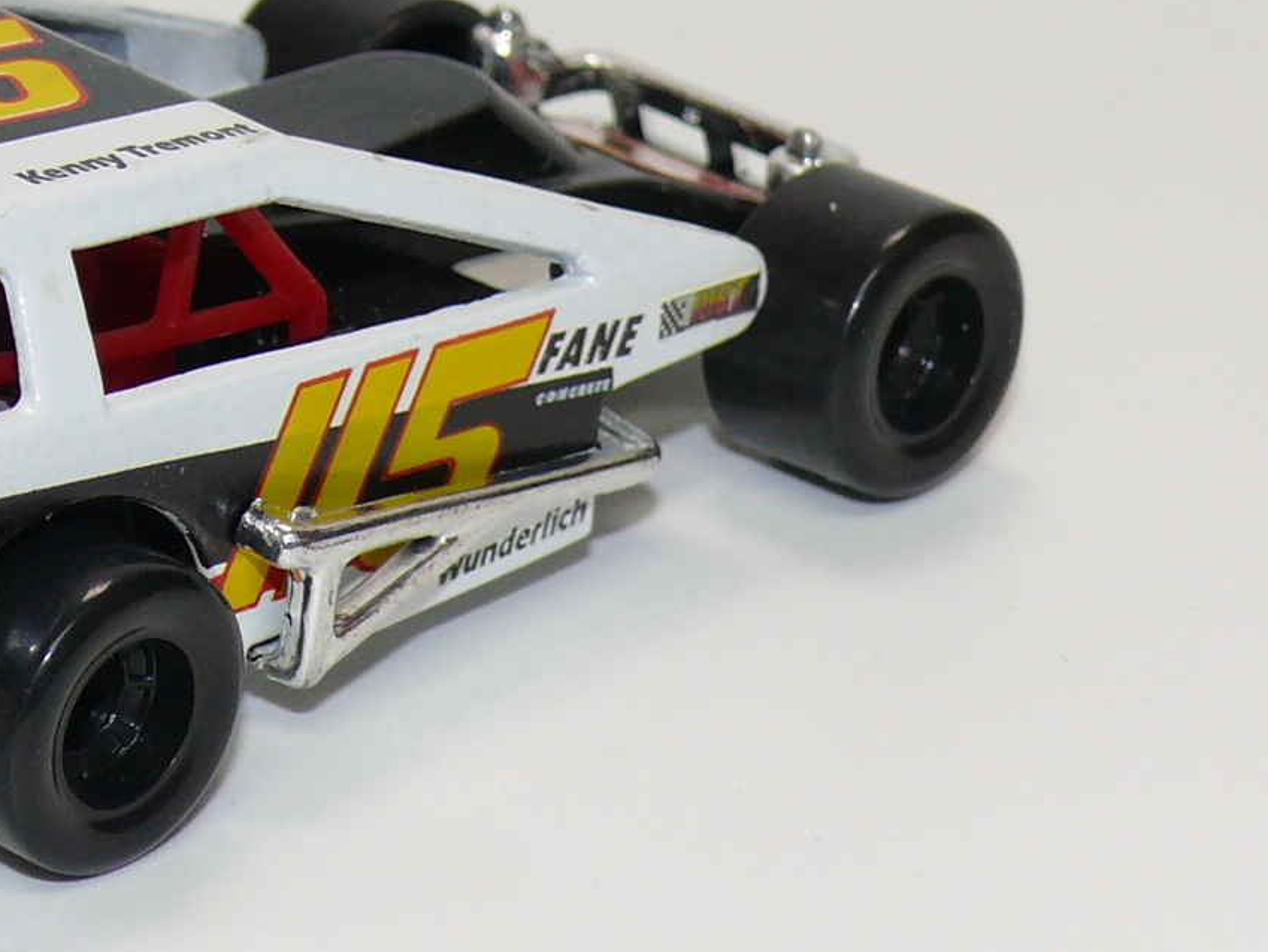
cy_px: 339
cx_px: 88
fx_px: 7107
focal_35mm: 194
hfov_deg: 10.1
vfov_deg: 7.7
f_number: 4
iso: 100
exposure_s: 1/30
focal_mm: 13.6
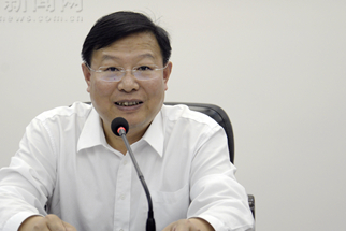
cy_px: 140
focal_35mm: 105
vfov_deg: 13.0
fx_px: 1010
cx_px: 135
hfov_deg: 19.4
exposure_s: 1/60
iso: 800
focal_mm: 72
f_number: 4.5
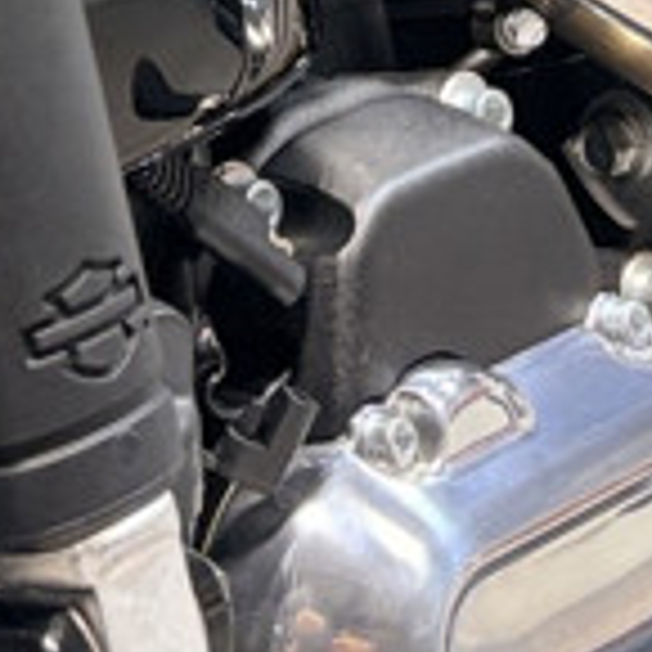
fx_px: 3601
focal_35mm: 169
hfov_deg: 10.3
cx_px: 429
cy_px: -922
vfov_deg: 9.2
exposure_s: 1/120
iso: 50
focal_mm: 5.96
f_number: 1.6
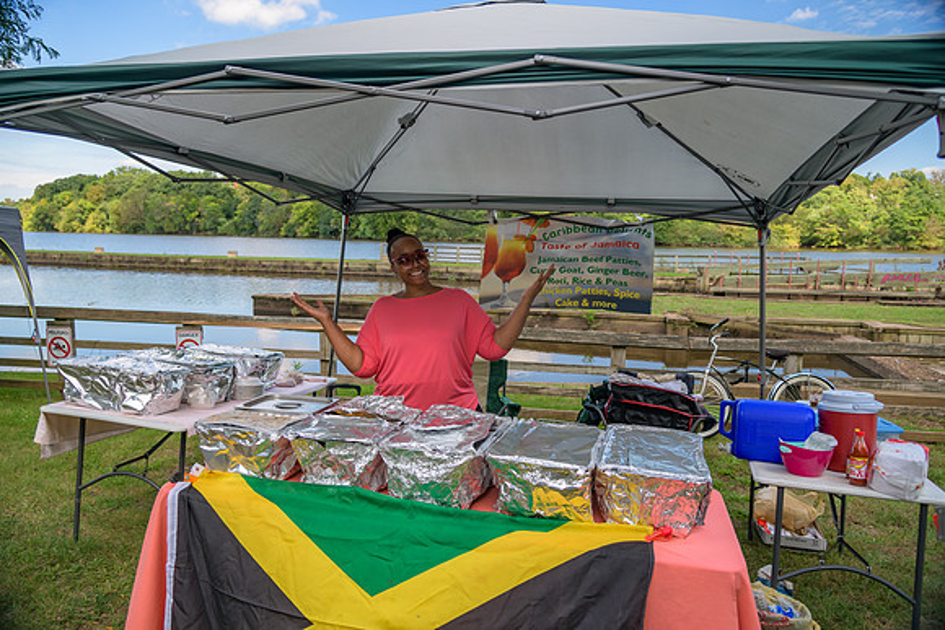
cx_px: 472
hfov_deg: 73.7
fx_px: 630
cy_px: 315
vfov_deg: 53.2
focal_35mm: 24
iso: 110
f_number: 4
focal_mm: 24
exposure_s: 1/160
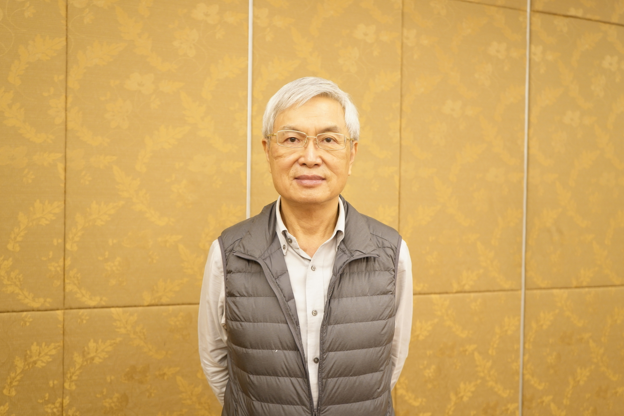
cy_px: 210
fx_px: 537
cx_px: 314
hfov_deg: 60.3
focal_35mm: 31
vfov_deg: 42.3
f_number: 3.5
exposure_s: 1/25
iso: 1000
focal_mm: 30
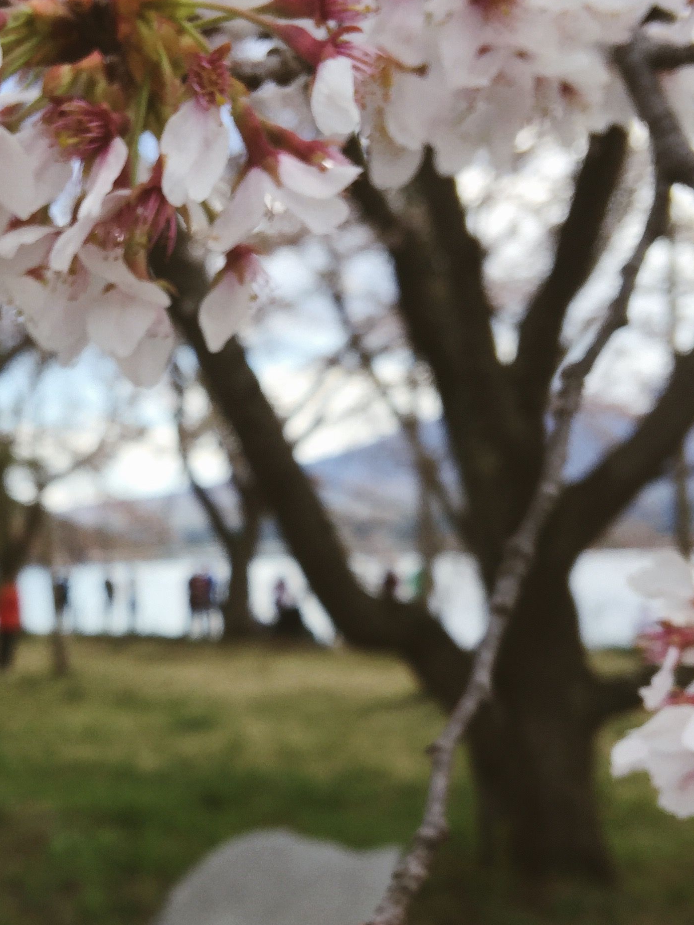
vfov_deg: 36.7
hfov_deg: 28.4
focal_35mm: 51
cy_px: 679
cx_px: 226
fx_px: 1363
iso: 32
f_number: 2.2
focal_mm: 4.15
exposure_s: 1/549
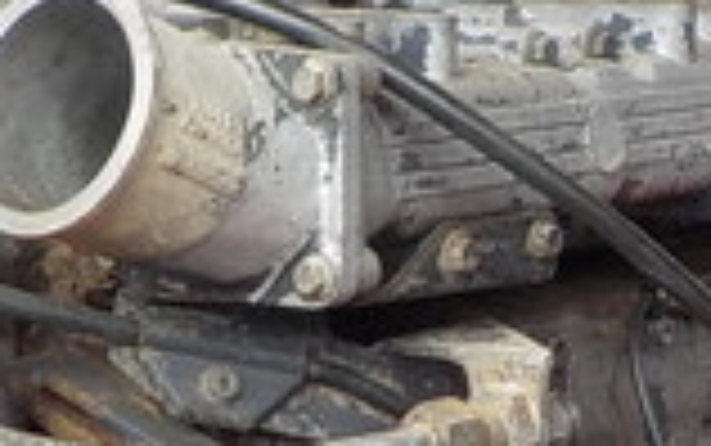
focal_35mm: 129
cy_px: 572
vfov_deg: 10.0
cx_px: 392
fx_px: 2501
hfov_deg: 16.2
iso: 125
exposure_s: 1/100
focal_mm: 4.1
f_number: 3.3
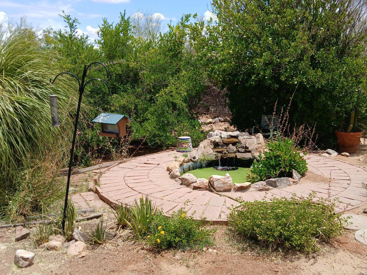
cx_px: 203
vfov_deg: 40.7
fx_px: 371
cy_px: 142
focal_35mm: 35
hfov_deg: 52.5
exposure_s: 1/558
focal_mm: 3.98
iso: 20
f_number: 1.8
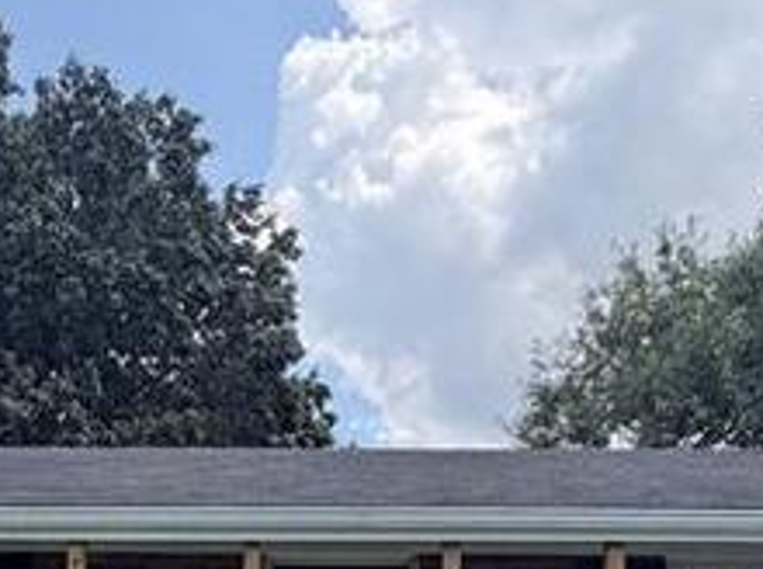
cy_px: 661
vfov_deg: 25.8
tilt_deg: +3.6
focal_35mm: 51
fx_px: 1122
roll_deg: -0.8
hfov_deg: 37.1
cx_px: 250
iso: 40
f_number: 2.2
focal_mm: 2.22
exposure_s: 1/679
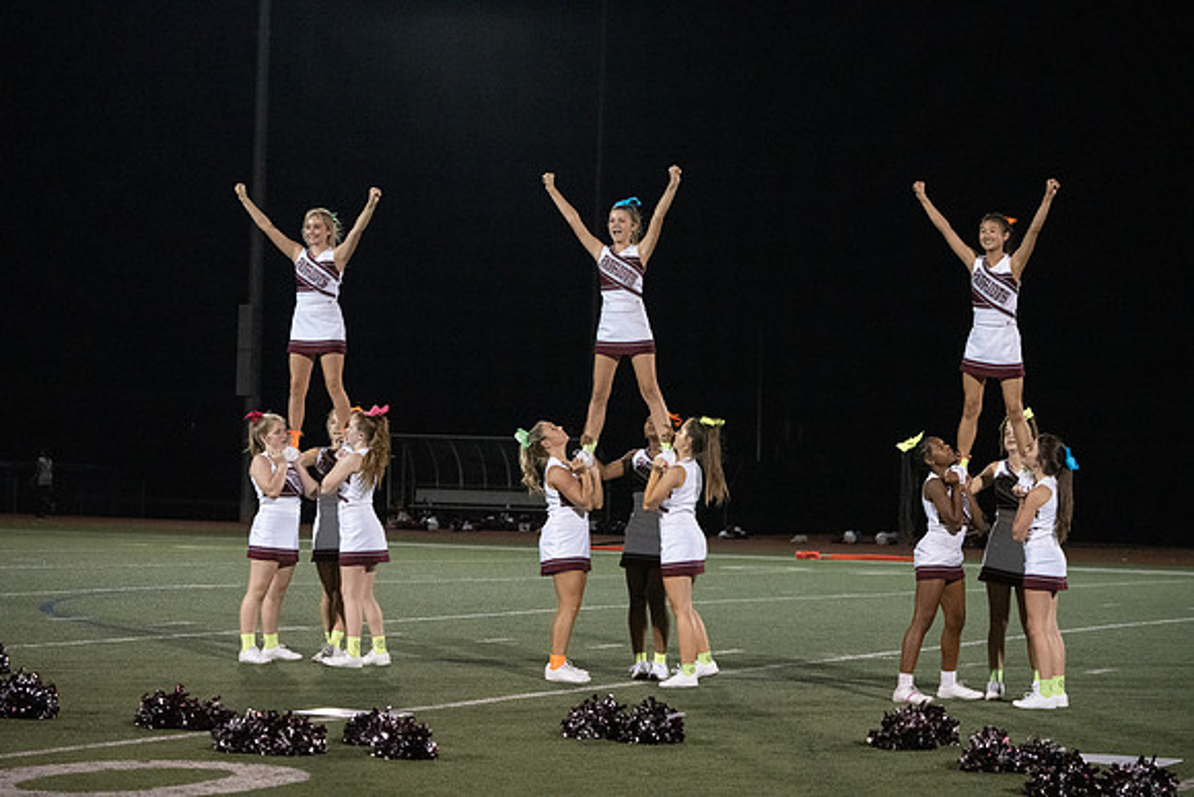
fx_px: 3317
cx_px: 597
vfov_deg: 13.7
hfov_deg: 20.4
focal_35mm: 100
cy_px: 398
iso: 16000
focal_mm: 100
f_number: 5.6
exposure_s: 1/1000
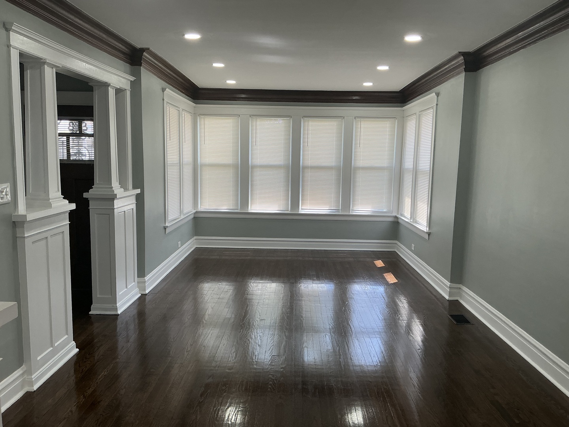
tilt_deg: -7.6
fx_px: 460
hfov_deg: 63.4
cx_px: 284
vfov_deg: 49.7
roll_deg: +0.0
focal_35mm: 28
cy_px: 214
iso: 32
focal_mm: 3
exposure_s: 1/120
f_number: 1.8
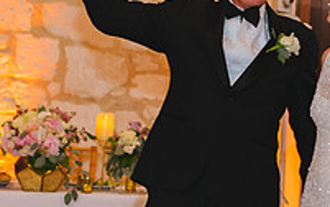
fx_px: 1296
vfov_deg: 9.1
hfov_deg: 13.7
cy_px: 85
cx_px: 493
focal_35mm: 144
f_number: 2
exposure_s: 1/200
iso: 1000
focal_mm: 35
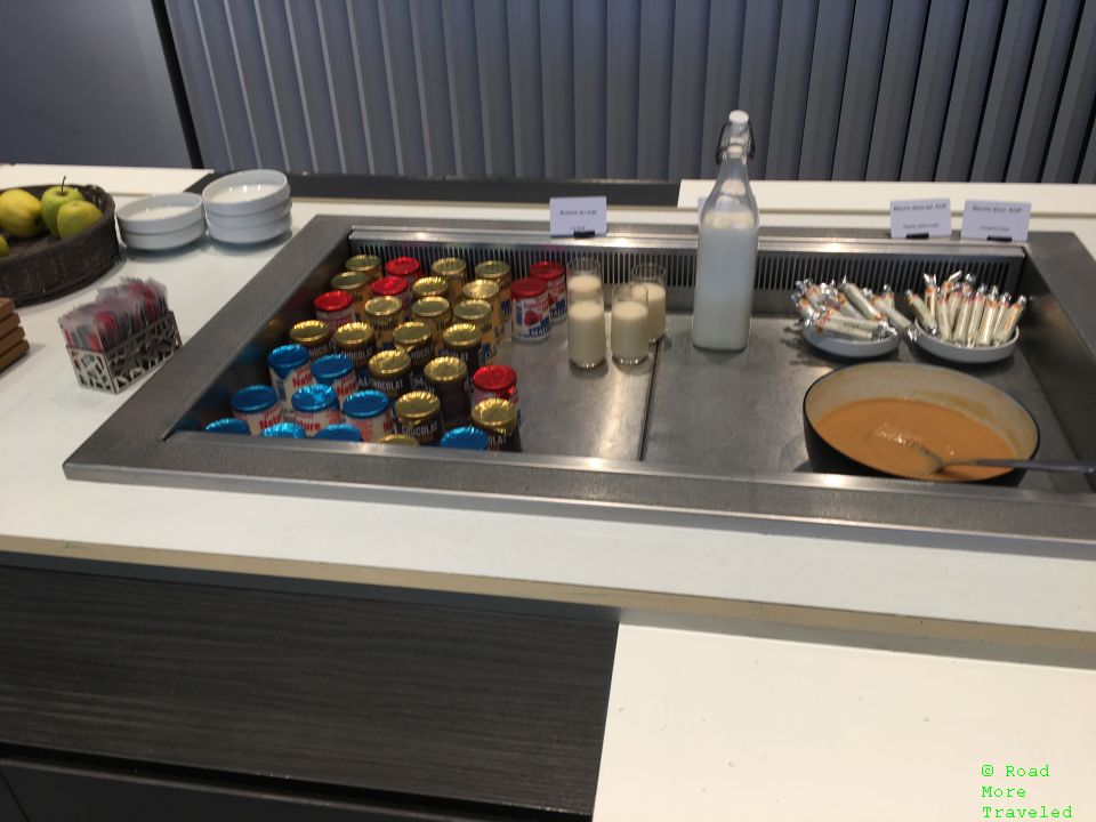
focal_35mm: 29
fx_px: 918
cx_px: 548
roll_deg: +2.5
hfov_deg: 61.7
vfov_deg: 48.2
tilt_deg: -31.6
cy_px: 411
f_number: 2.2
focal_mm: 4.15
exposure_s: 1/50
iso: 32
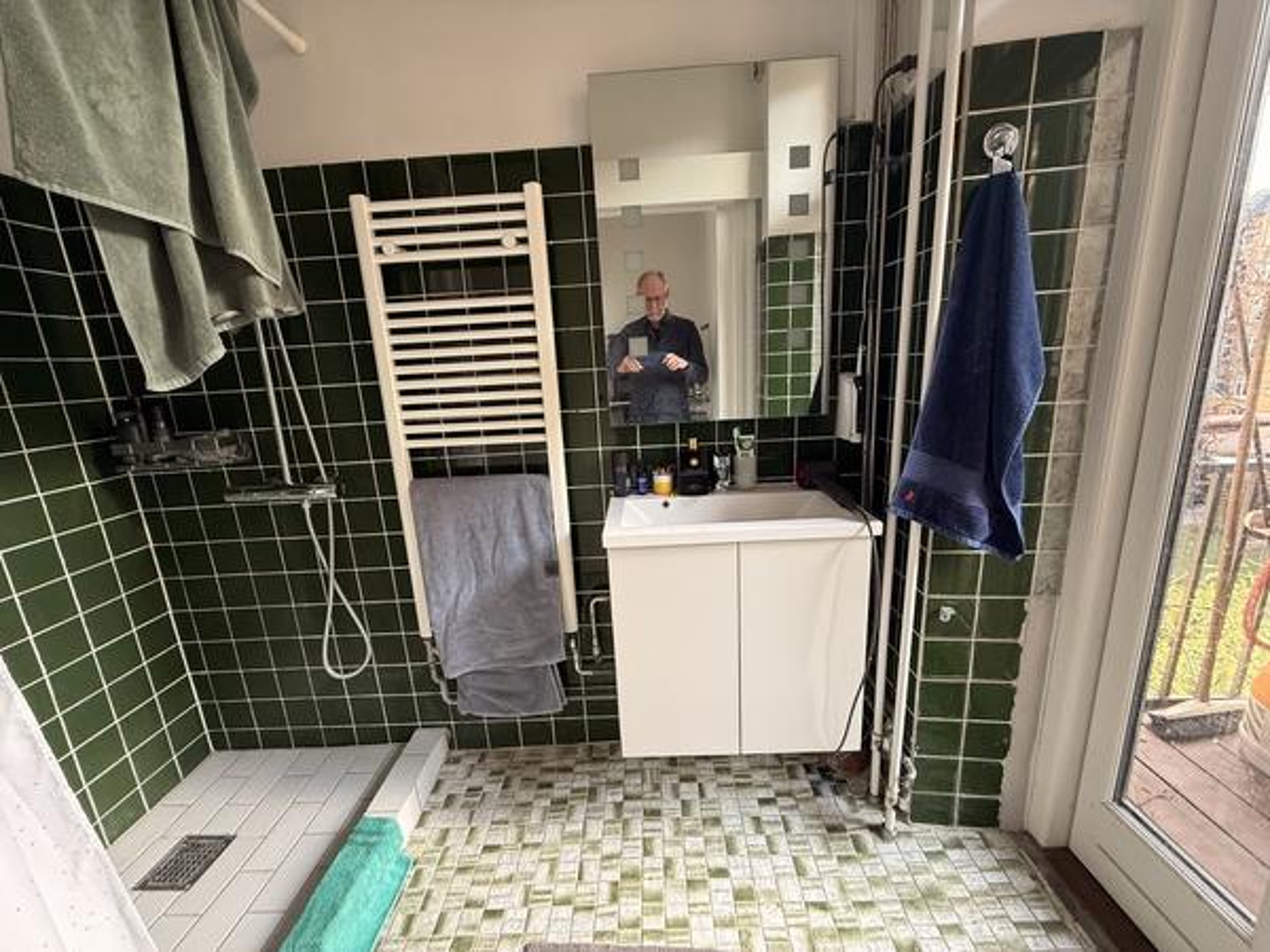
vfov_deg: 85.7
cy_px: 476
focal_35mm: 14
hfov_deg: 102.1
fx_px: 514
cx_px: 635
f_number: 2.2
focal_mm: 2.22
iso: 200
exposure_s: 1/99
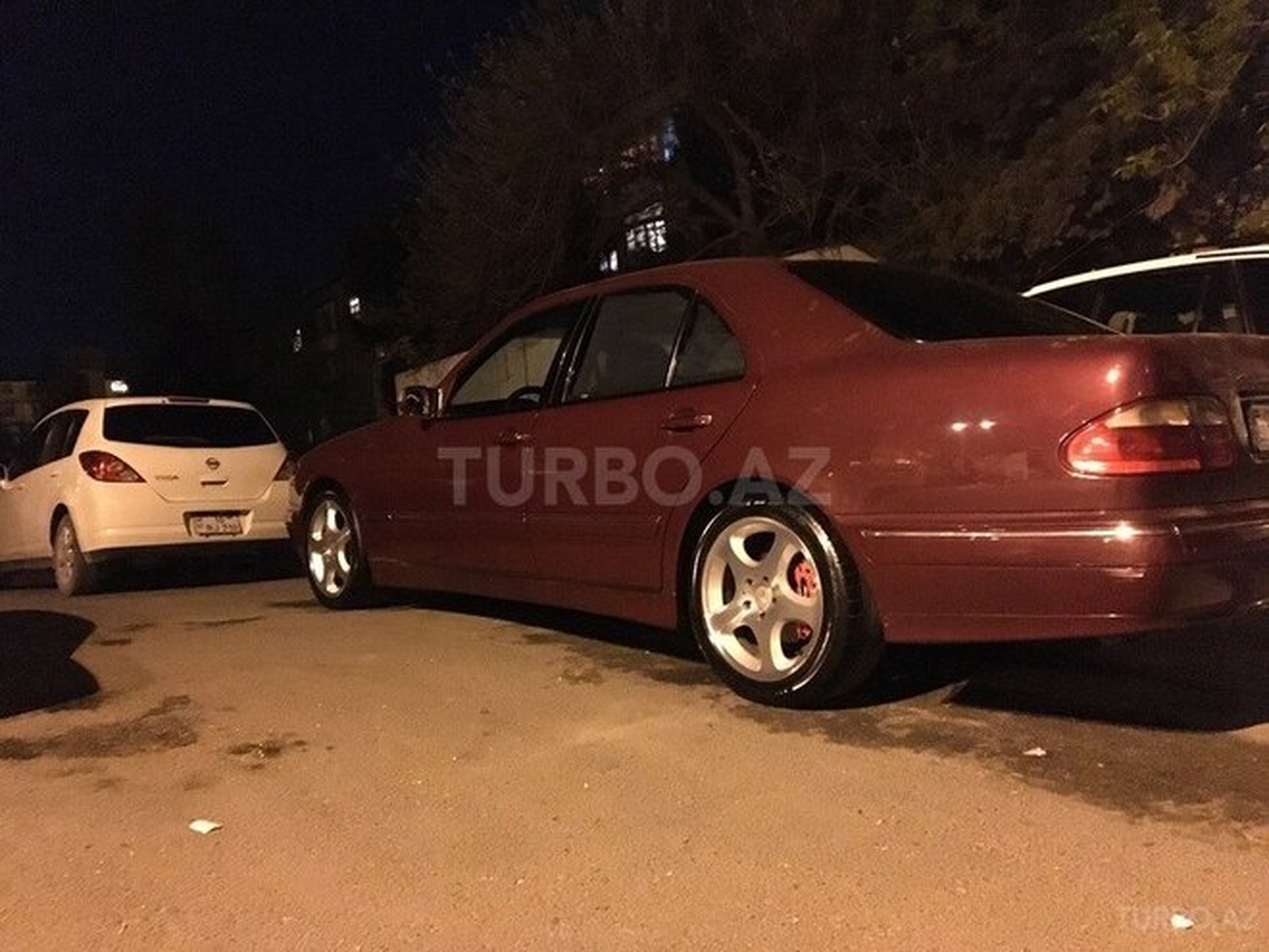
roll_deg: +7.2
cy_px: 476
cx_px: 634
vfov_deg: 48.2
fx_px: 1063
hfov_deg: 61.7
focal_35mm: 29
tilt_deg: +1.8
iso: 1600
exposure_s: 1/17
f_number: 2.2
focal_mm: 4.15
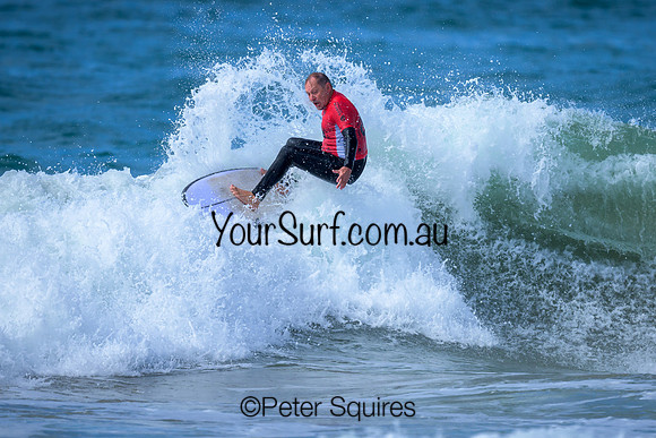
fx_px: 17390
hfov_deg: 2.2
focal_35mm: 954
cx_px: 391
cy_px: 204
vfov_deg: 1.4
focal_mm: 800
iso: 320
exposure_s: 1/2000
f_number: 6.3
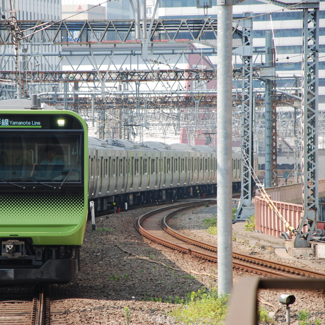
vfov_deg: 6.8
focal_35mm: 259
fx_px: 2747
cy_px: 162
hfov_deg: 6.8
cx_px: 127
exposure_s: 1/200
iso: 200
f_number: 5.6
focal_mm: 135
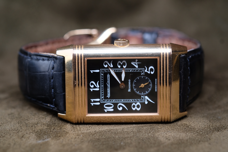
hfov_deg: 22.6
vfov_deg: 15.2
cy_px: 76
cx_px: 114
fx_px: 570
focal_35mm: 90
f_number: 5.6
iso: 800
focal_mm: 60
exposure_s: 1/28
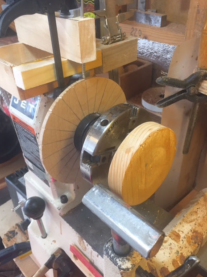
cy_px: 139
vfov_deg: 60.0
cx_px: 102
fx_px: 239
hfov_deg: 46.8
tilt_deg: -34.9
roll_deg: +0.6
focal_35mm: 30
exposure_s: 1/40
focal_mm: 4.15
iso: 32
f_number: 2.2
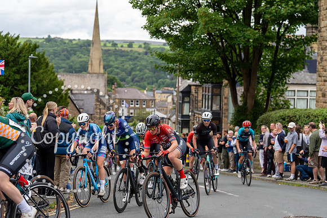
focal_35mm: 70
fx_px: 636
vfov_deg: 19.5
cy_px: 109
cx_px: 164
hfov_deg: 28.8
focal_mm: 70
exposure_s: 1/500
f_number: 3.5
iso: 500
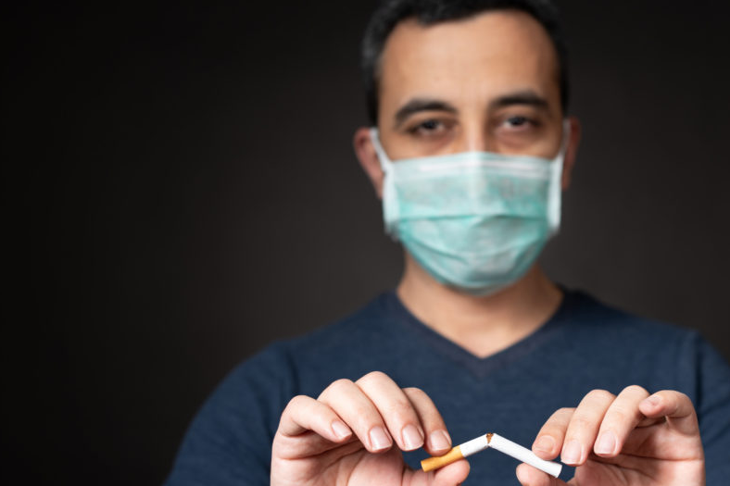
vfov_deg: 20.9
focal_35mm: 65
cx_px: 461
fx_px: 1318
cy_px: 293
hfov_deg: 30.8
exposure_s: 1/125
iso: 40
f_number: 3.5
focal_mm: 50
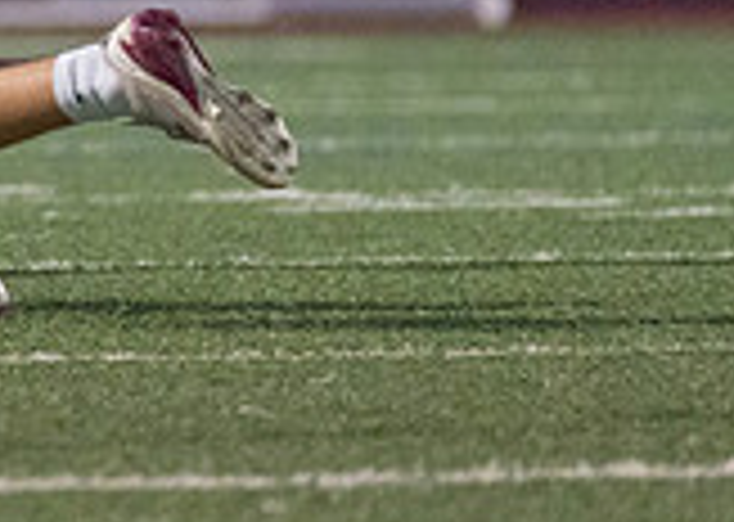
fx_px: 24964
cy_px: -312
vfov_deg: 1.2
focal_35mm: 1199
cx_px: -897
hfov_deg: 1.7
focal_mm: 200
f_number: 2.8
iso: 1600
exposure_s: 1/1000
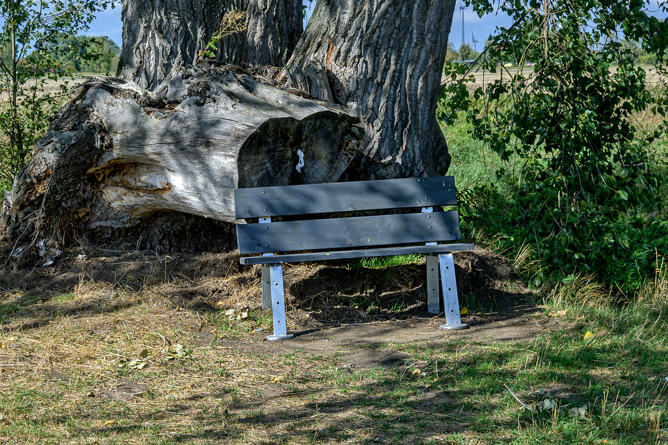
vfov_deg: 18.2
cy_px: 222
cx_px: 334
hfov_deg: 27.0
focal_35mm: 75
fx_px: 1392
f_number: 8
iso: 200
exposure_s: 1/500
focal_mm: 50
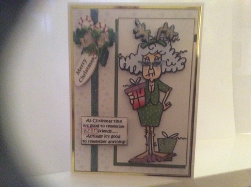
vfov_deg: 44.0
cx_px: 126
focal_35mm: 32
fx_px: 232
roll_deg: -1.5
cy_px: 94
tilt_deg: -10.9
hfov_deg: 56.9
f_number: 2.4
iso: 500
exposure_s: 1/15
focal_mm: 3.3
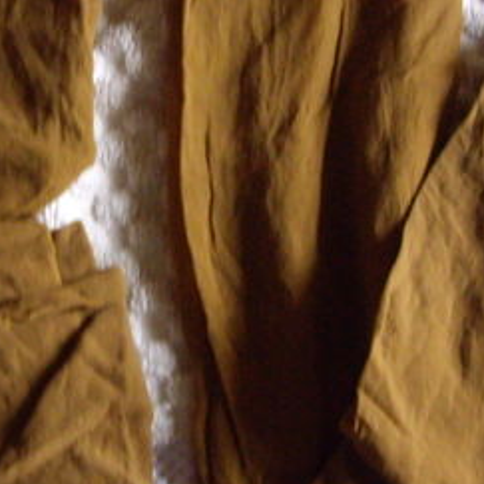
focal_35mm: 138
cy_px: 139
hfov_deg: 12.5
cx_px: 22
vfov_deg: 12.6
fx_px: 2183
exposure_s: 1/6
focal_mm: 6.2
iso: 200
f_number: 2.7
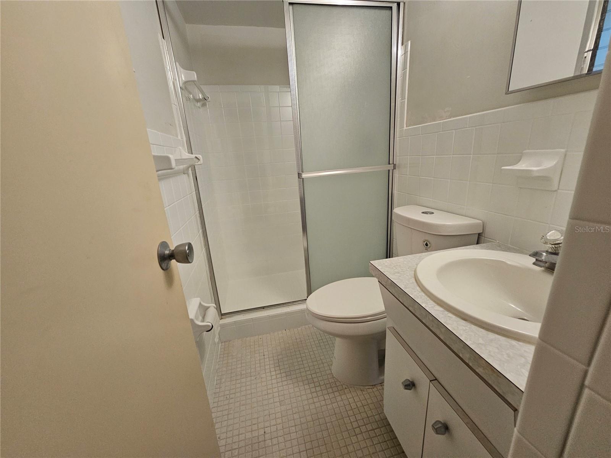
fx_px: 229
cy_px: 229
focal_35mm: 13
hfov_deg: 106.2
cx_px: 306
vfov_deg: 89.9
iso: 250
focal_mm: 2.2
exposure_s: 1/60
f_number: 2.2
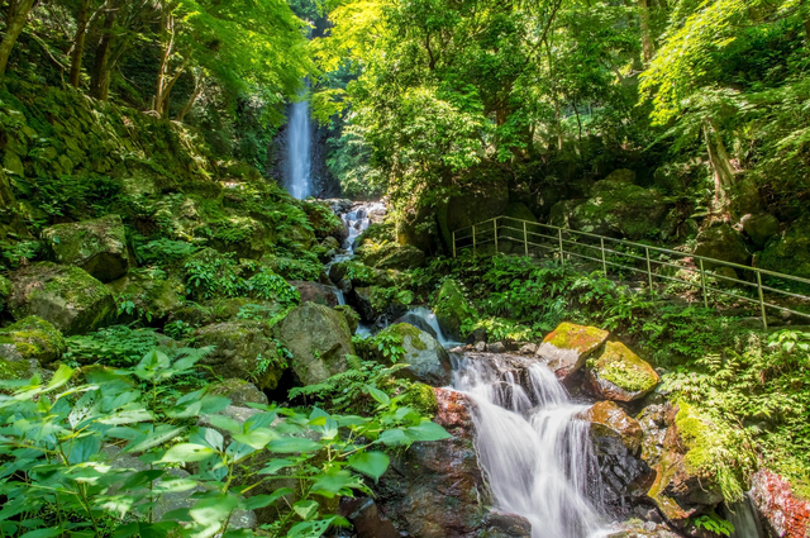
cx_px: 405
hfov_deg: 77.4
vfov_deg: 56.0
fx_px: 506
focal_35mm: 22
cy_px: 269
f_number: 20
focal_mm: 15
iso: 100
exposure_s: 1/6
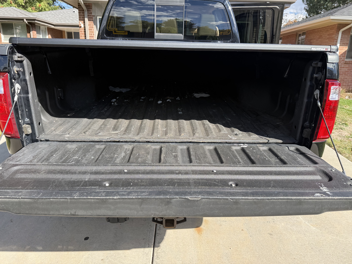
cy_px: 132
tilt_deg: -15.7
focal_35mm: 24
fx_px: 244
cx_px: 176
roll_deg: -2.7
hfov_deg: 71.6
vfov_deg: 56.8
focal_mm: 6.76
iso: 80
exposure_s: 1/1060
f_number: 1.78
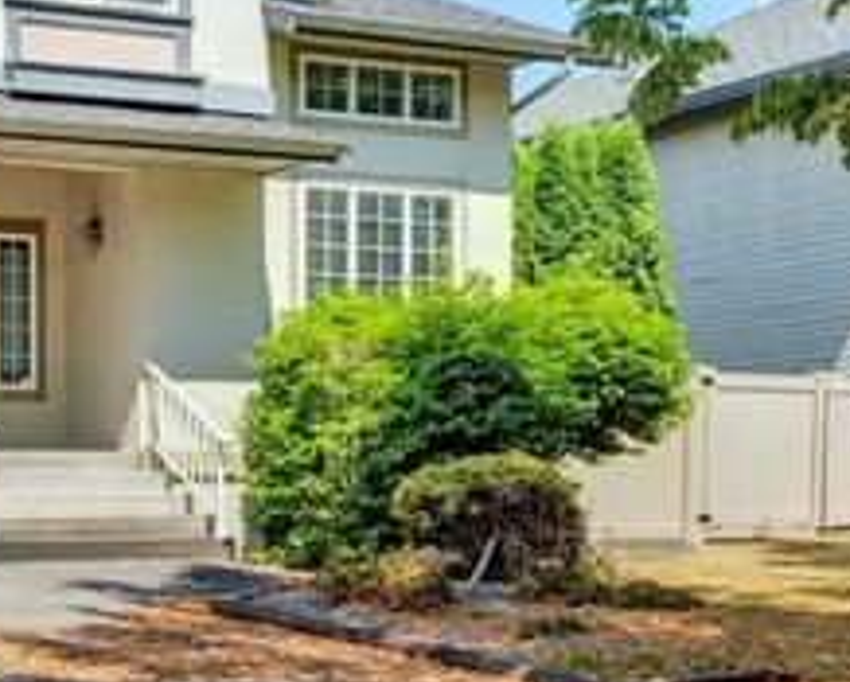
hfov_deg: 25.0
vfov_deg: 23.2
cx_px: -246
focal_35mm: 66
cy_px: 286
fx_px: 1663
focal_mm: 24
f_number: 8
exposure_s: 1/1000
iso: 400
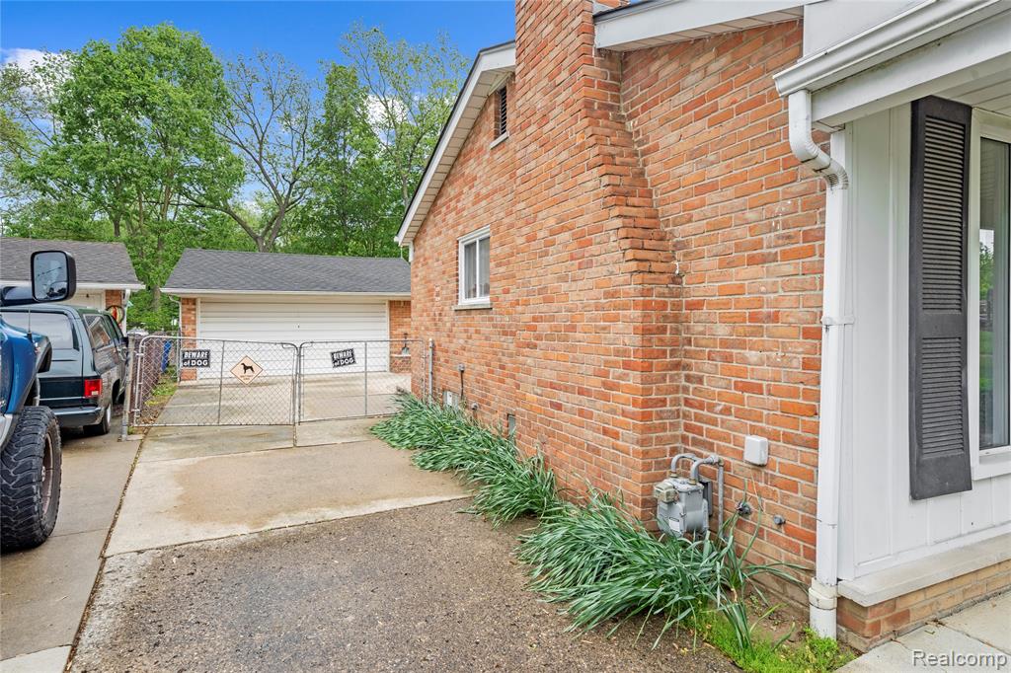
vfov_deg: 67.3
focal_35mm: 18
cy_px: 336
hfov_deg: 90.0
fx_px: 505
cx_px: 506
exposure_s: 1/20
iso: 250
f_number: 8
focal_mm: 18
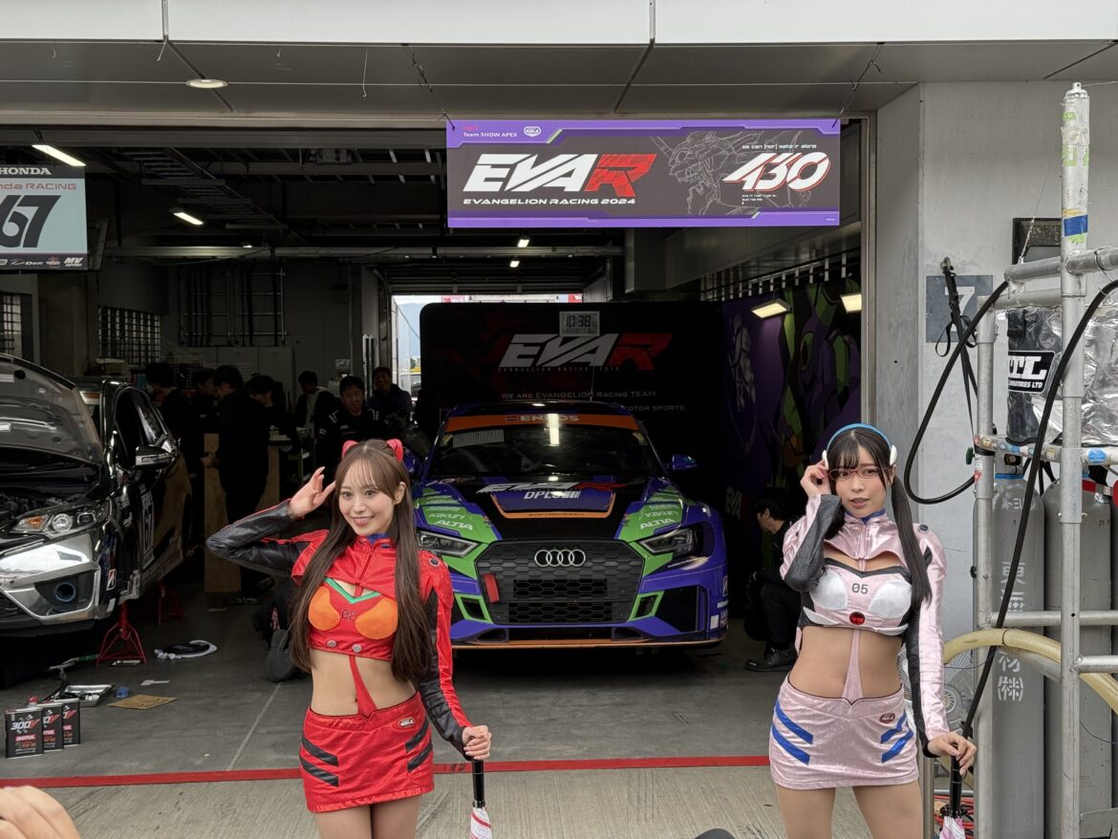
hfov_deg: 39.6
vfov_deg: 30.3
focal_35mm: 48
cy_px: 420
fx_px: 1551
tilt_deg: -2.0
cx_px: 559
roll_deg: +0.6
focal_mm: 6.76
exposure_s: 1/484
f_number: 1.78
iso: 80
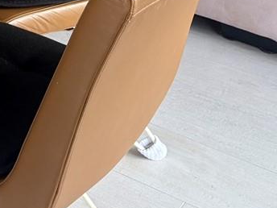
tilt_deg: -10.9
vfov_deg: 10.8
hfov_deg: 15.1
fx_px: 968
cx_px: -135
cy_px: -251
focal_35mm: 121
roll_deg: -1.2
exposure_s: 1/121
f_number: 1.6
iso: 40
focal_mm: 5.96
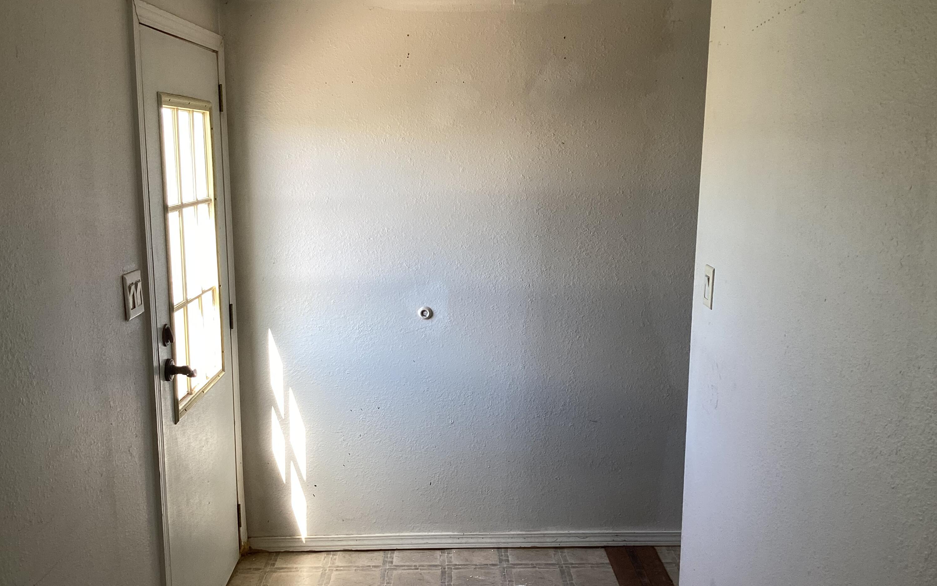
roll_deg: -1.0
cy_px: 292
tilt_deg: -10.6
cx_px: 470
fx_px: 843
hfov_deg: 58.1
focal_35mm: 33
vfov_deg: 38.3
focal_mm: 3.3
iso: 80
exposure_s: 1/120
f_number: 2.4
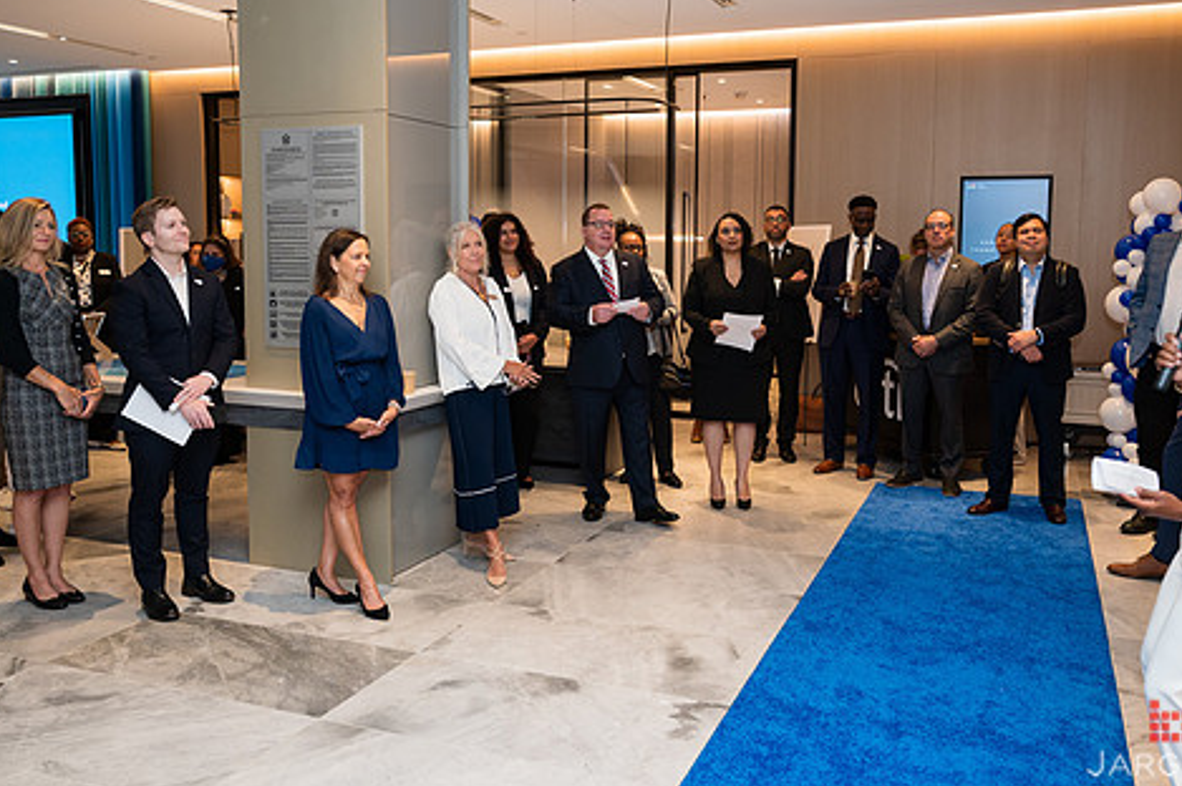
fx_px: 1050
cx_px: 597
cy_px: 345
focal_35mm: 32
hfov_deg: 58.8
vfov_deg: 41.0
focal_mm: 24
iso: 400
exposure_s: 1/160
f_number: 3.2
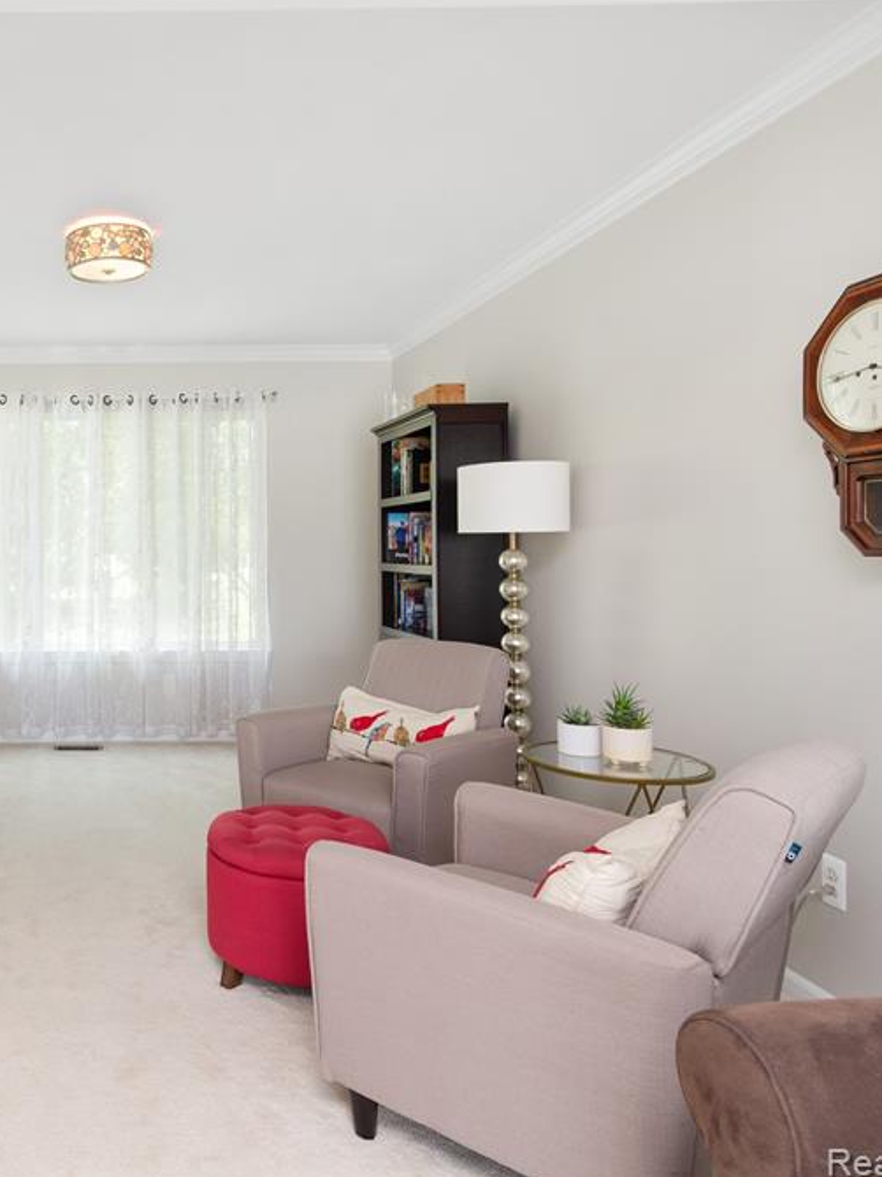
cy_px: 591
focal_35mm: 25
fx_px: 850
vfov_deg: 69.4
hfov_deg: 49.5
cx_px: 105
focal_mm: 17
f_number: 9
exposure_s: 1/6
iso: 400
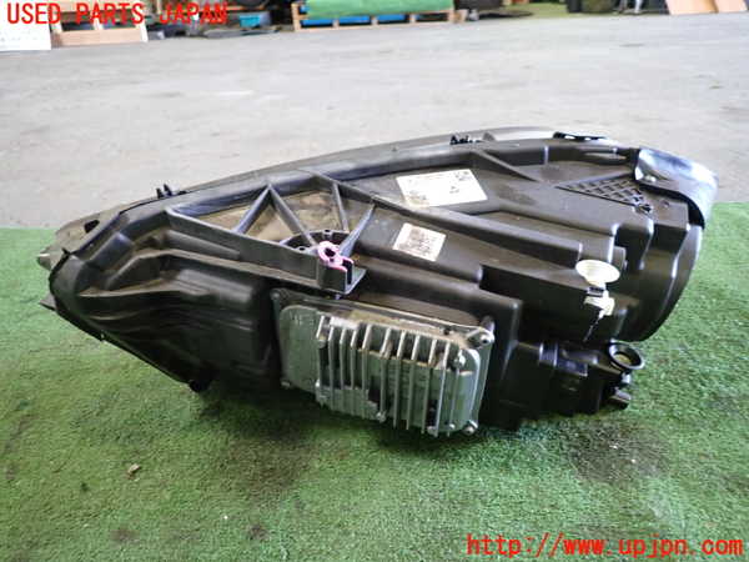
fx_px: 541
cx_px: 374
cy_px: 281
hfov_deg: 69.4
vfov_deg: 54.9
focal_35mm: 25
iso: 500
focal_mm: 4.5
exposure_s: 1/30
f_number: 2
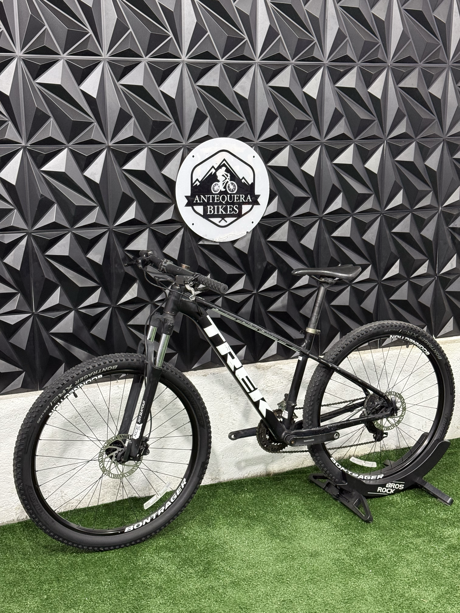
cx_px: 230
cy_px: 306
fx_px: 850
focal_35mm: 48
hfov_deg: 30.3
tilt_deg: -12.7
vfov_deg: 39.7
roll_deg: -0.8
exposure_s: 1/60
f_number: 1.78
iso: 250
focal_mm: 6.76
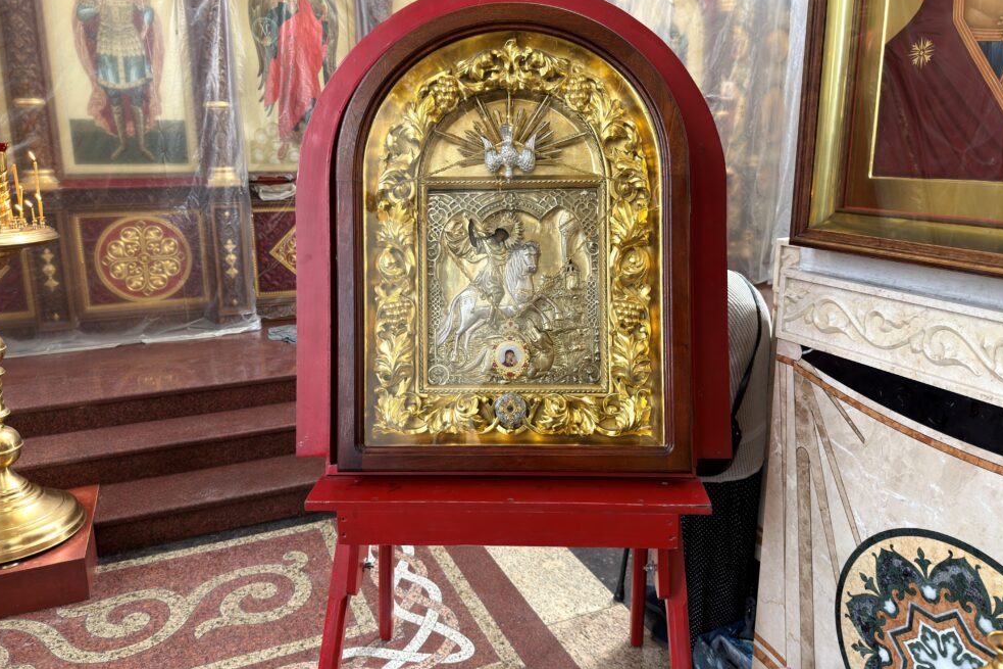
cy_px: 310
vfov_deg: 49.5
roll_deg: +0.4
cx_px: 509
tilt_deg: -12.2
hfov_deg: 69.4
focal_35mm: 26
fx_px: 724
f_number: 1.78
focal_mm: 6.76
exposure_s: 1/115
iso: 100
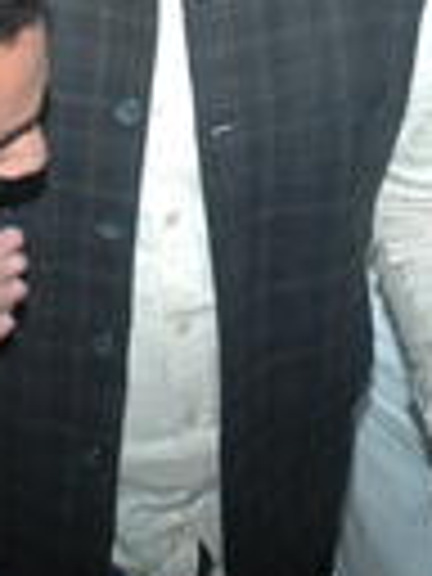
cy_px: -268
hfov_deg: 8.8
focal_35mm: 168
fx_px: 2800
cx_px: 220
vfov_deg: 11.3
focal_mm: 25
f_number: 4.5
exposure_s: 1/60
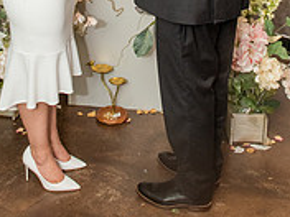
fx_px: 494
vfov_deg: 21.9
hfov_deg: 32.7
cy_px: -79
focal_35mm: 59
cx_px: 145
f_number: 4.5
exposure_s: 1/125
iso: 1600
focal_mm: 24
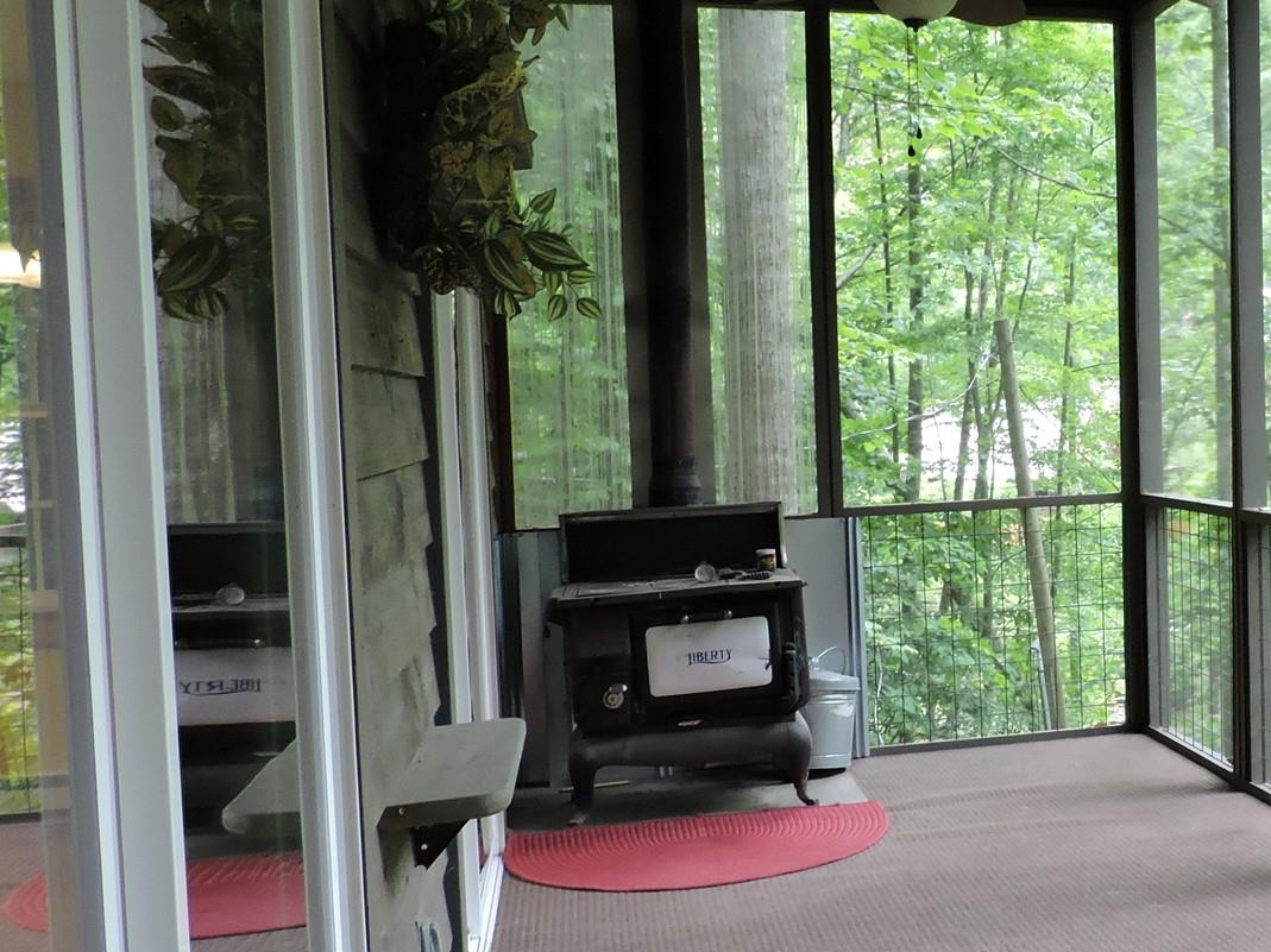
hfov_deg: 38.2
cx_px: 1160
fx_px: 1688
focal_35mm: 46
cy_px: 504
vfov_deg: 31.5
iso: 320
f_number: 3
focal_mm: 4.3
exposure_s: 1/30
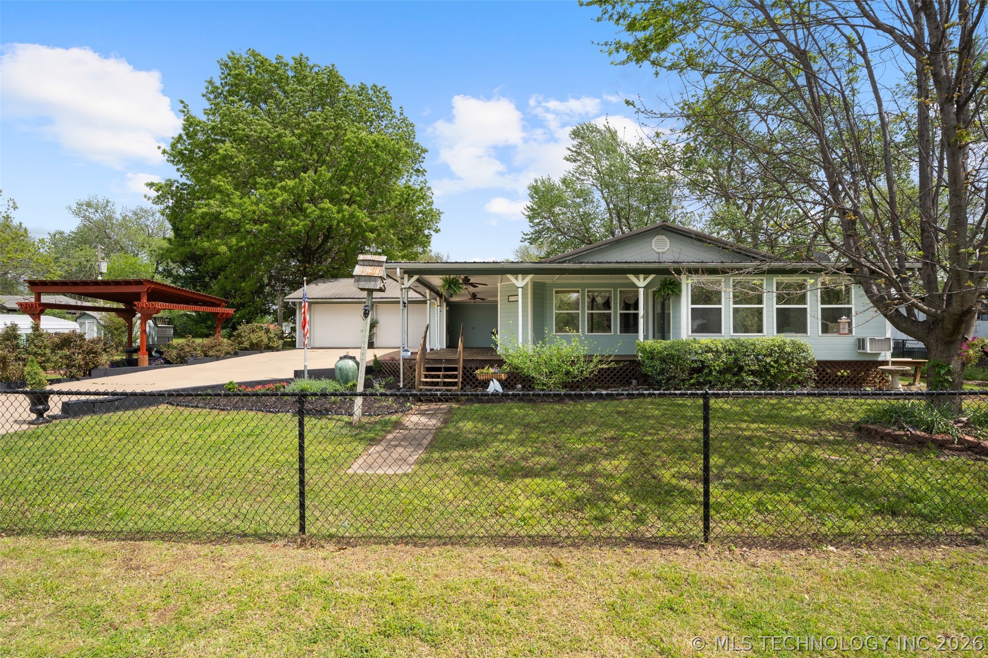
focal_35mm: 17
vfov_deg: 71.7
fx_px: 456
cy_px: 329
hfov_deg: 94.6
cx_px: 494
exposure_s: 1/500
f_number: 9
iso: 200
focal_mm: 16.6
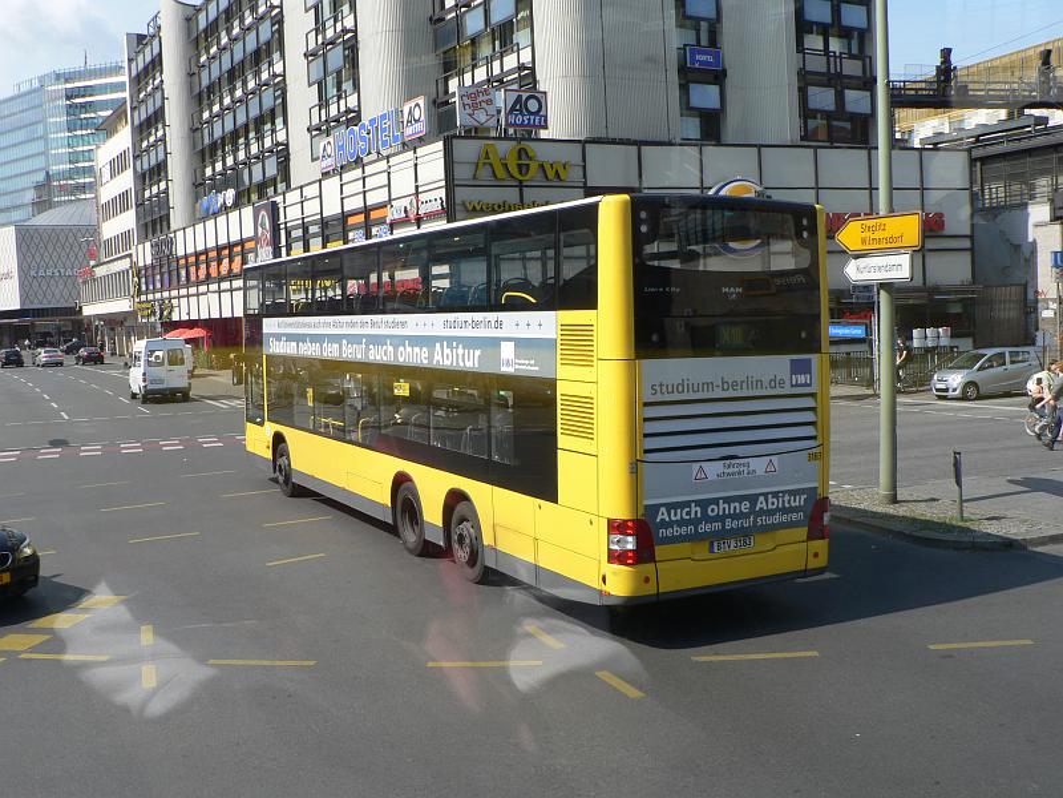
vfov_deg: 39.7
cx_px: 532
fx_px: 1106
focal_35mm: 36
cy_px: 399
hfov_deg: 51.4
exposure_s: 1/400
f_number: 4.5
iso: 80
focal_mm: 6
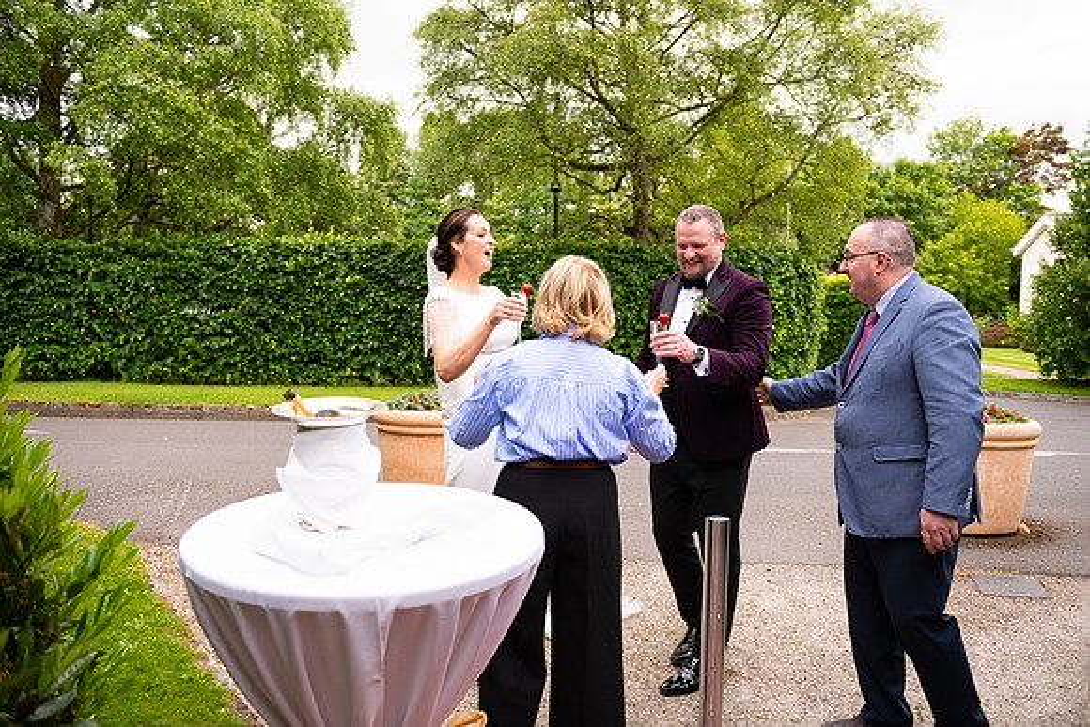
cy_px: 364
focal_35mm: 31
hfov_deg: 60.3
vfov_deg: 42.3
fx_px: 939
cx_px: 545
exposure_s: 1/160
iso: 100
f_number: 3.5
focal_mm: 31
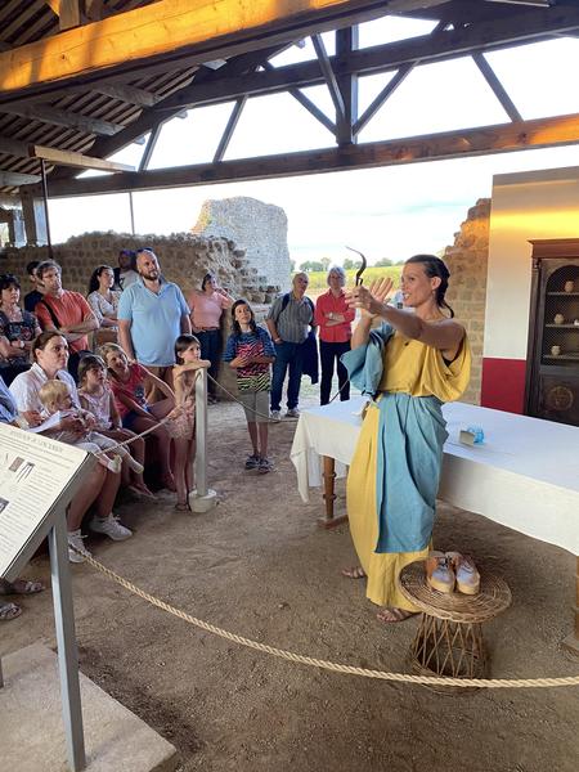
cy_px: 386
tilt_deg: -10.3
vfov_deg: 67.3
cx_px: 290
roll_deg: +0.7
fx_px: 580
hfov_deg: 53.1
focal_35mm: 26
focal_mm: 4.25
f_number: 1.8
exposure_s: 1/80
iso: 125
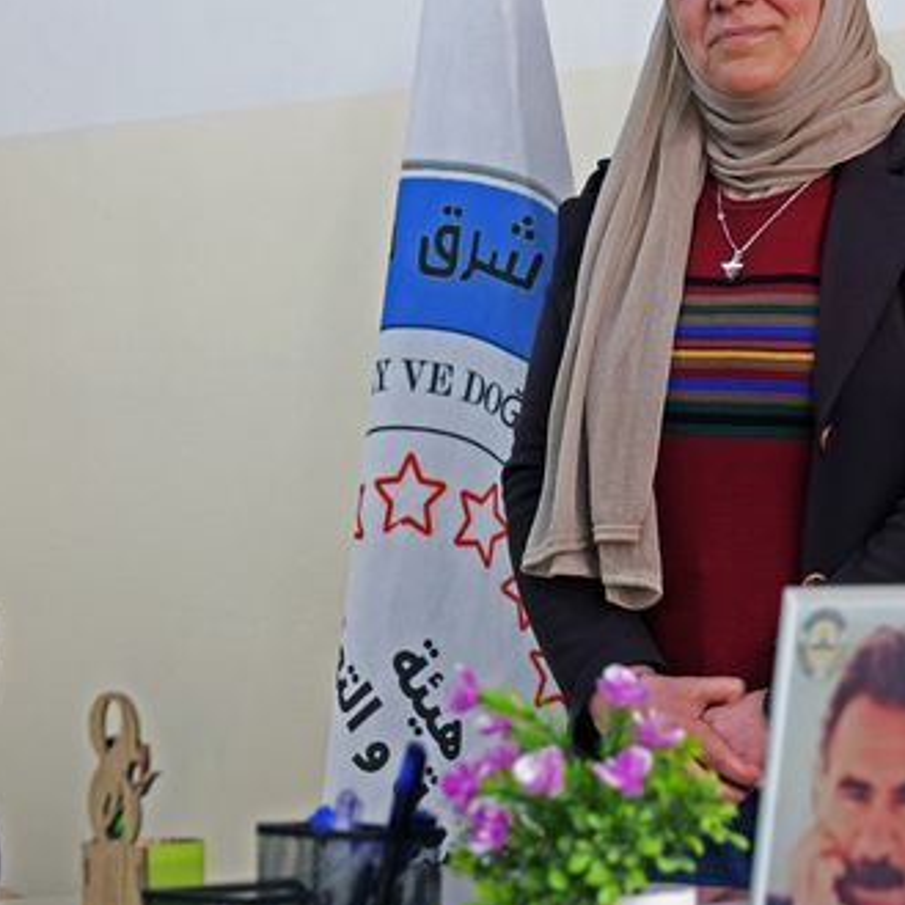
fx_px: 4289
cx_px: 820
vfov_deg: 12.0
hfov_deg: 12.0
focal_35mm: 145
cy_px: 418
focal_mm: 48.5
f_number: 3.6
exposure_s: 1/58
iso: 800
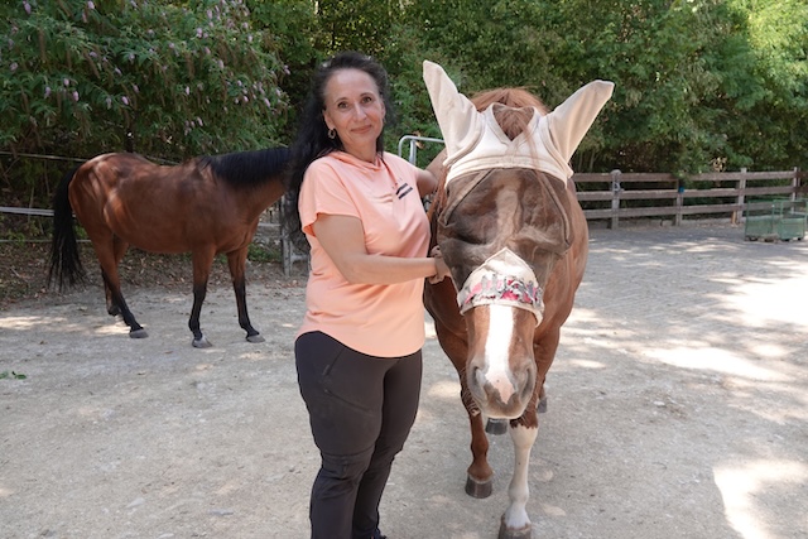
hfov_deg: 73.7
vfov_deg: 53.2
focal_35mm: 24
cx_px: 404
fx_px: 539
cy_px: 270
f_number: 2.5
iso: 100
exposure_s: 1/320
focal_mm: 8.8
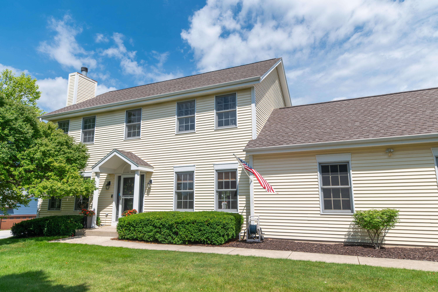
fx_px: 292
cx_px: 219
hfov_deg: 73.7
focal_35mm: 24
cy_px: 146
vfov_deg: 53.1
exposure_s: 1/640
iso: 250
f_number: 8
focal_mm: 24
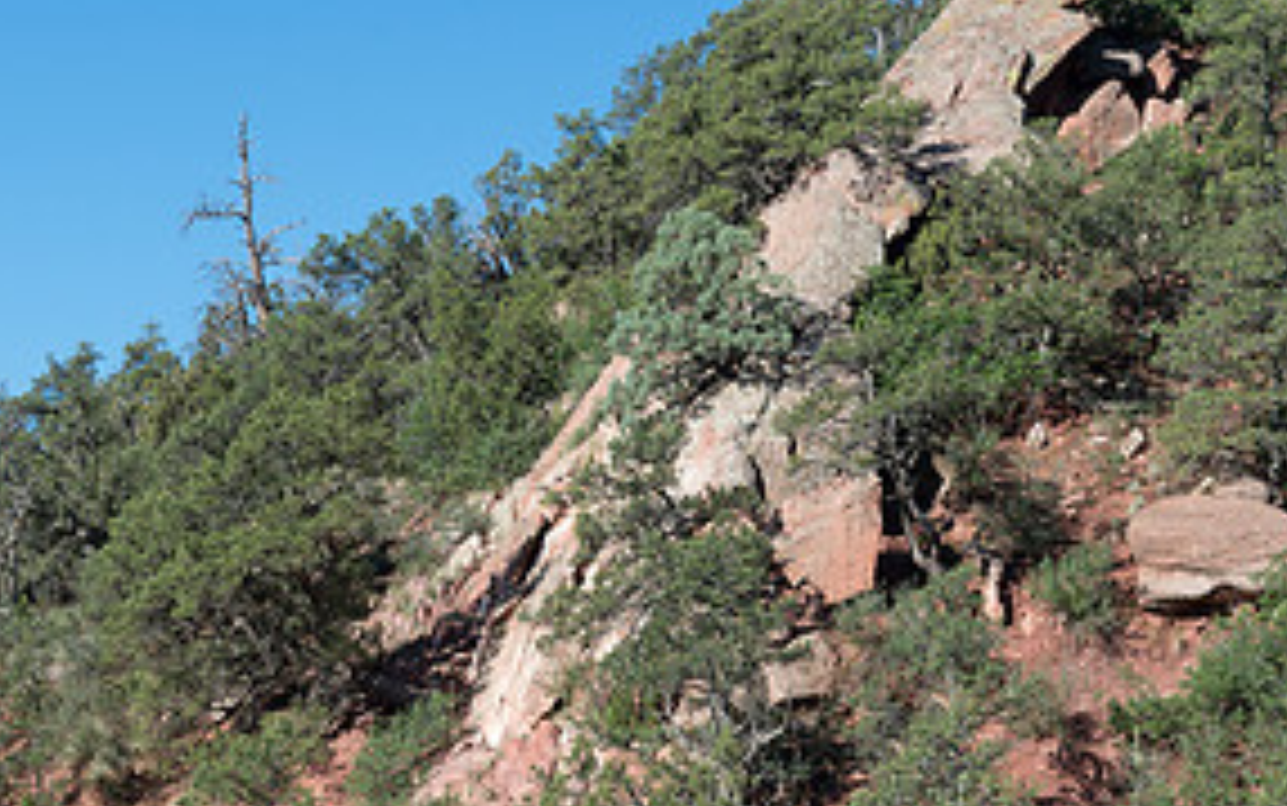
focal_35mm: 99
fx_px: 3474
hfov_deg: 21.0
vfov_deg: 13.1
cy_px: 738
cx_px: 742
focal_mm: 48
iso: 220
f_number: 9
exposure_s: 1/320
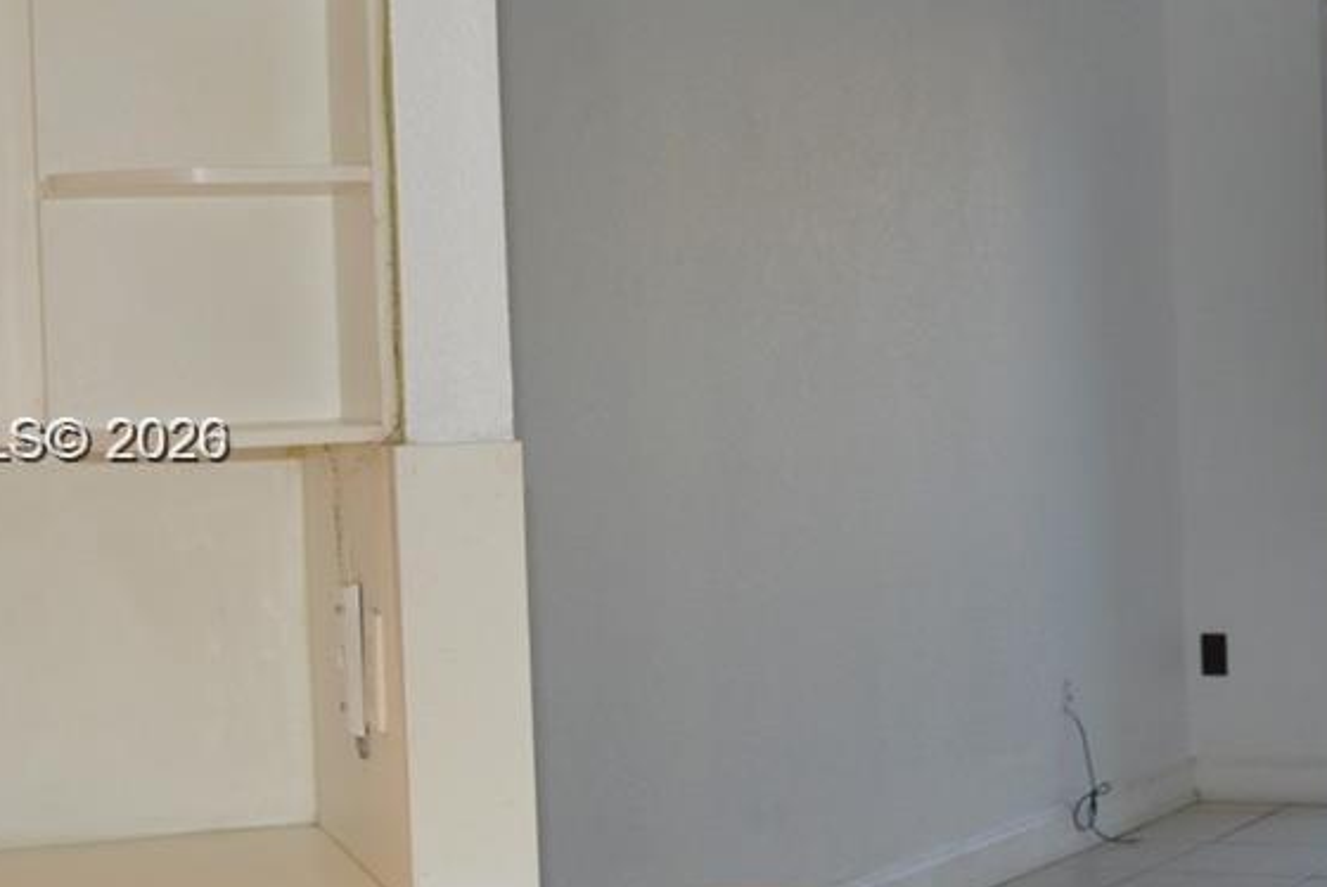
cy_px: 445
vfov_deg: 17.7
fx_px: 2840
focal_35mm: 77
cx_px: 1386
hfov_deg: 24.8
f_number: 4
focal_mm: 18
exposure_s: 1/125
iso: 400
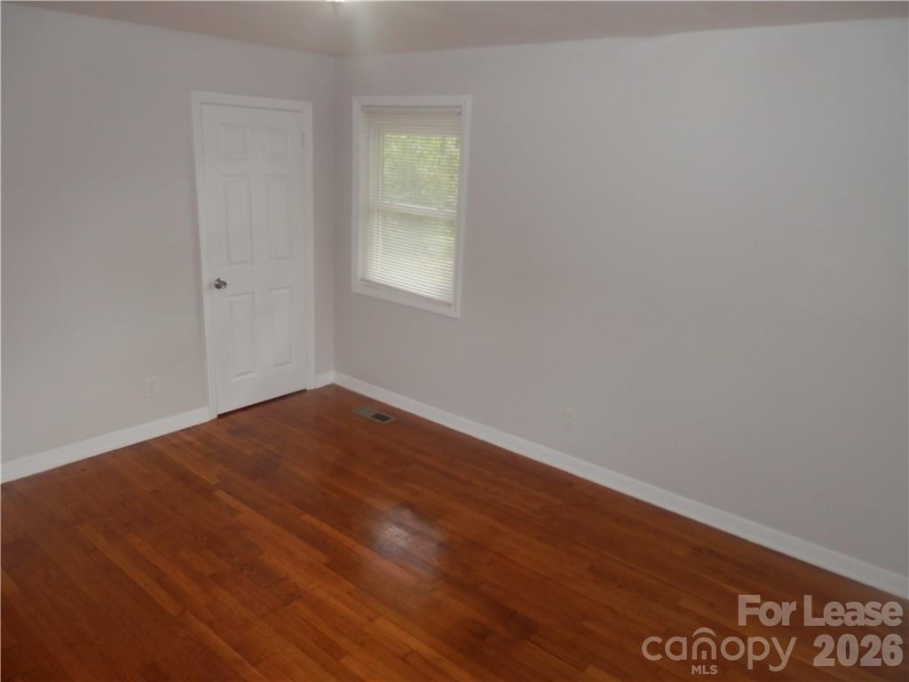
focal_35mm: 25
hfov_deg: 69.4
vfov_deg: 54.9
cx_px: 454
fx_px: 656
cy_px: 341
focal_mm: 4.5
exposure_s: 1/30
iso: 100
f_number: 3
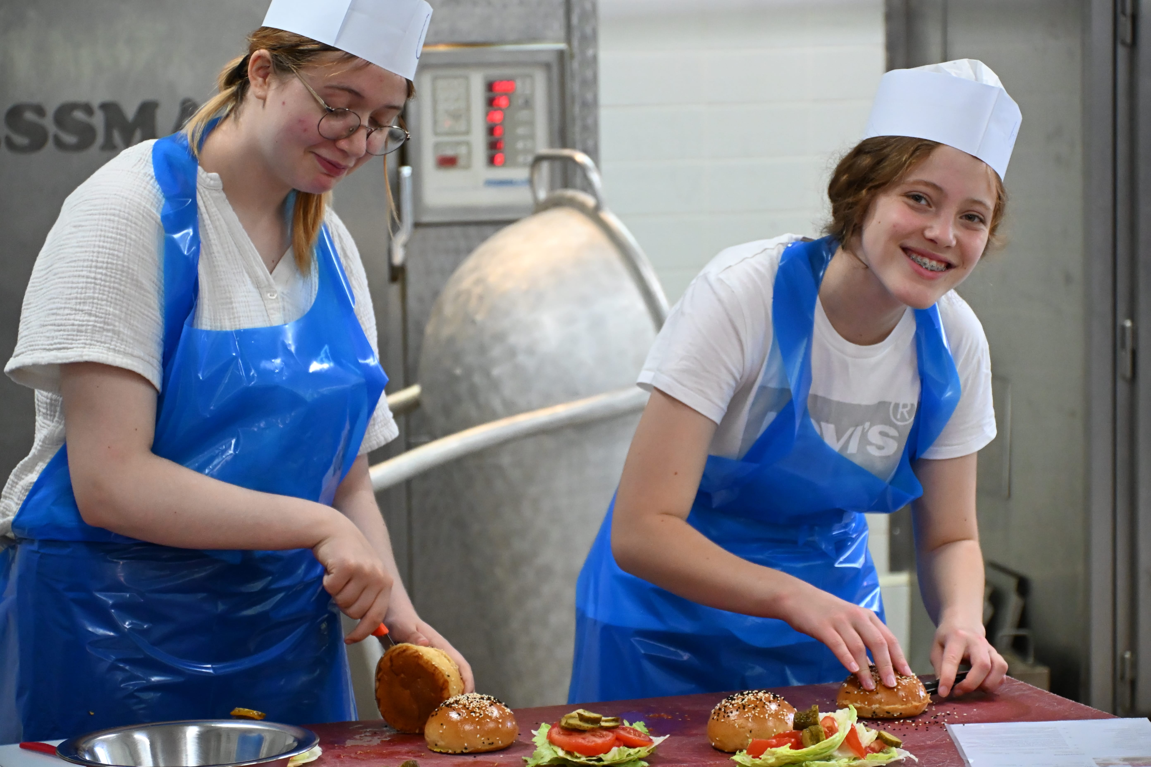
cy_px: 384
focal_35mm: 128
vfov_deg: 10.8
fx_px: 4076
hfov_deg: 16.1
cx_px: 576
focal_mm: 85
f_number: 5.3
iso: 4000
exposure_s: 1/200
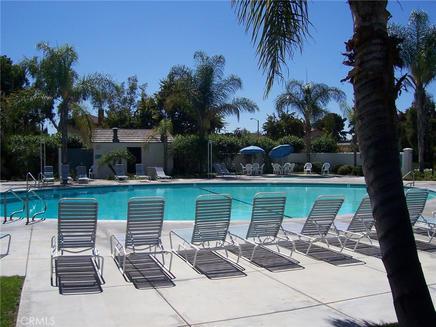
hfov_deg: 54.0
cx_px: 218
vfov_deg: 41.8
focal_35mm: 34
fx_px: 428
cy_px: 164
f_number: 5.6
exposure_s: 1/750
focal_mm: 5.6
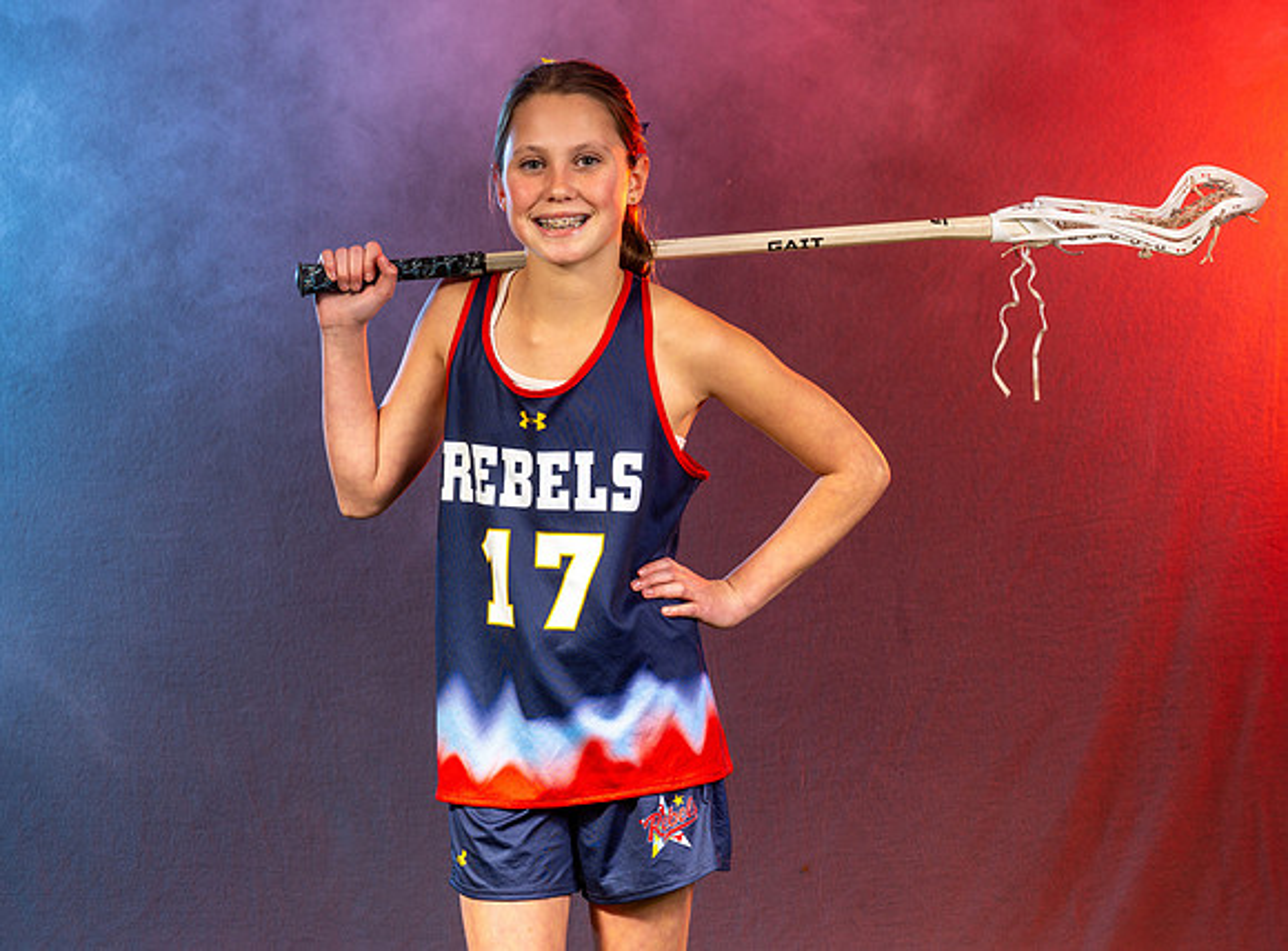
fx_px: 4760
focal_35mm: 129
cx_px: 640
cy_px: 460
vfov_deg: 11.4
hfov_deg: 15.4
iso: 64
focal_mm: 105
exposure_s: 1/200
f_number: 8
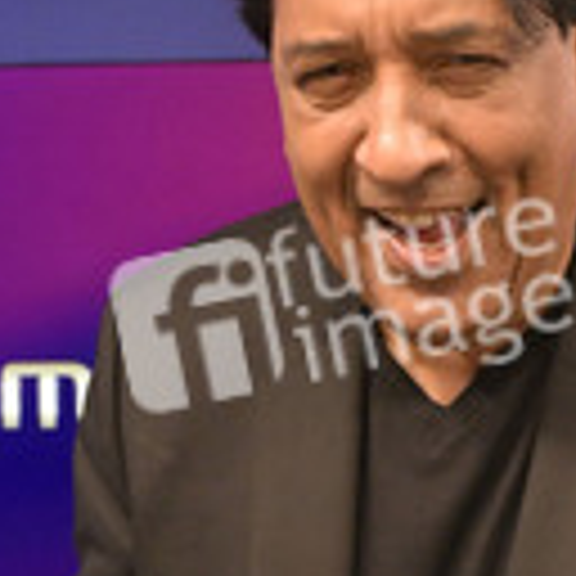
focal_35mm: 85
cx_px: 472
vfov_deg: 20.0
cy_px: 531
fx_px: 1600
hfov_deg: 20.2
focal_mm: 32
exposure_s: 1/200
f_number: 5.6
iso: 2000
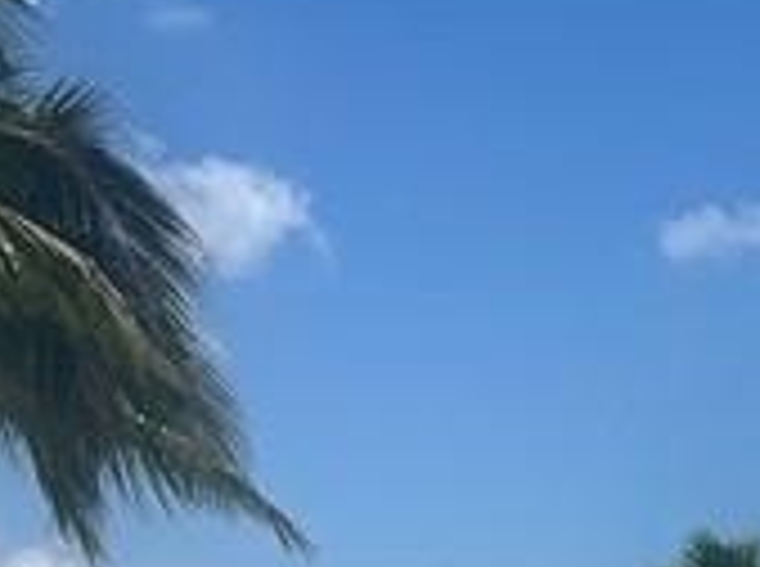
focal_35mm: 158
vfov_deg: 9.0
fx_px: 3462
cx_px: 562
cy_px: 1012
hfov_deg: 12.5
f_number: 1.5
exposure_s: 1/8000
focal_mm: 5.7
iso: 50
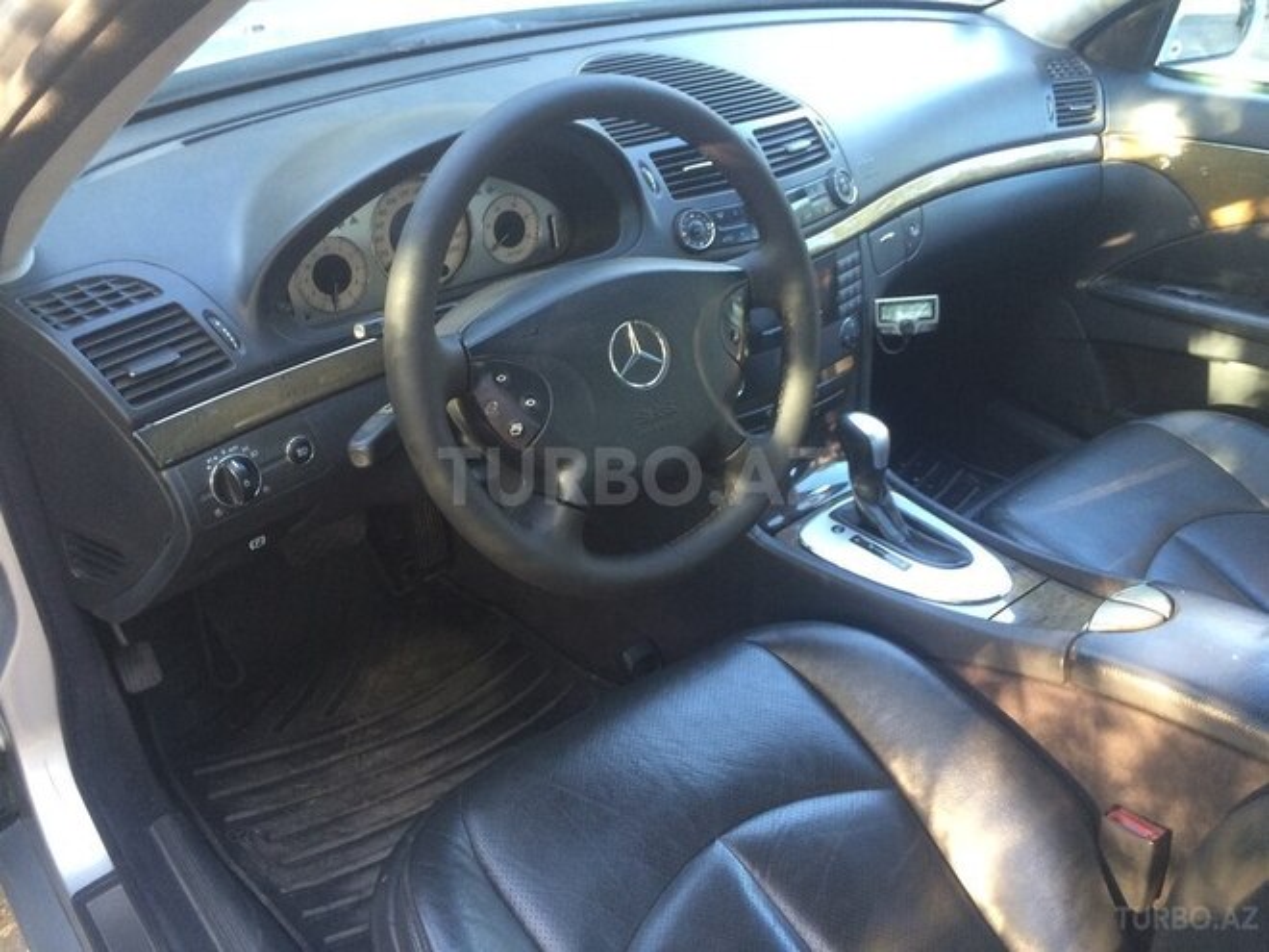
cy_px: 476
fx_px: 1063
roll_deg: -2.0
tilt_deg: -33.8
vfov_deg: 48.2
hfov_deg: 61.7
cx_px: 634
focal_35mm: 29
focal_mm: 4.15
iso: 80
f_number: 2.2
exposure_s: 1/33
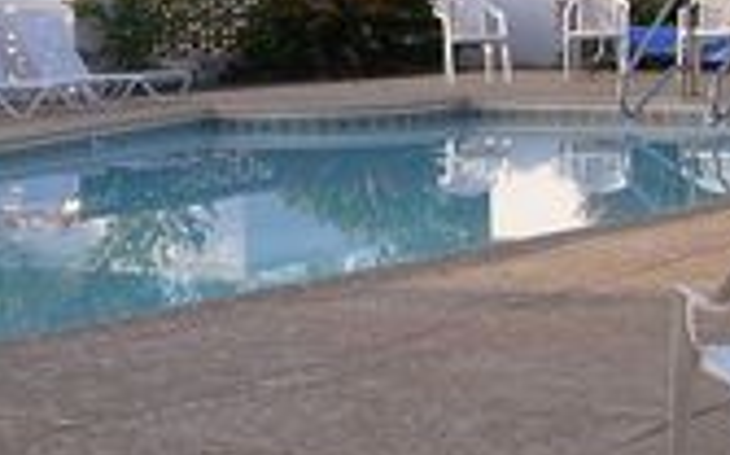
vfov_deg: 9.3
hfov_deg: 14.8
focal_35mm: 140
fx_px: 2782
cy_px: 61
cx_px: 96
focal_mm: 9.1
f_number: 3.4
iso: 50
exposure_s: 1/163
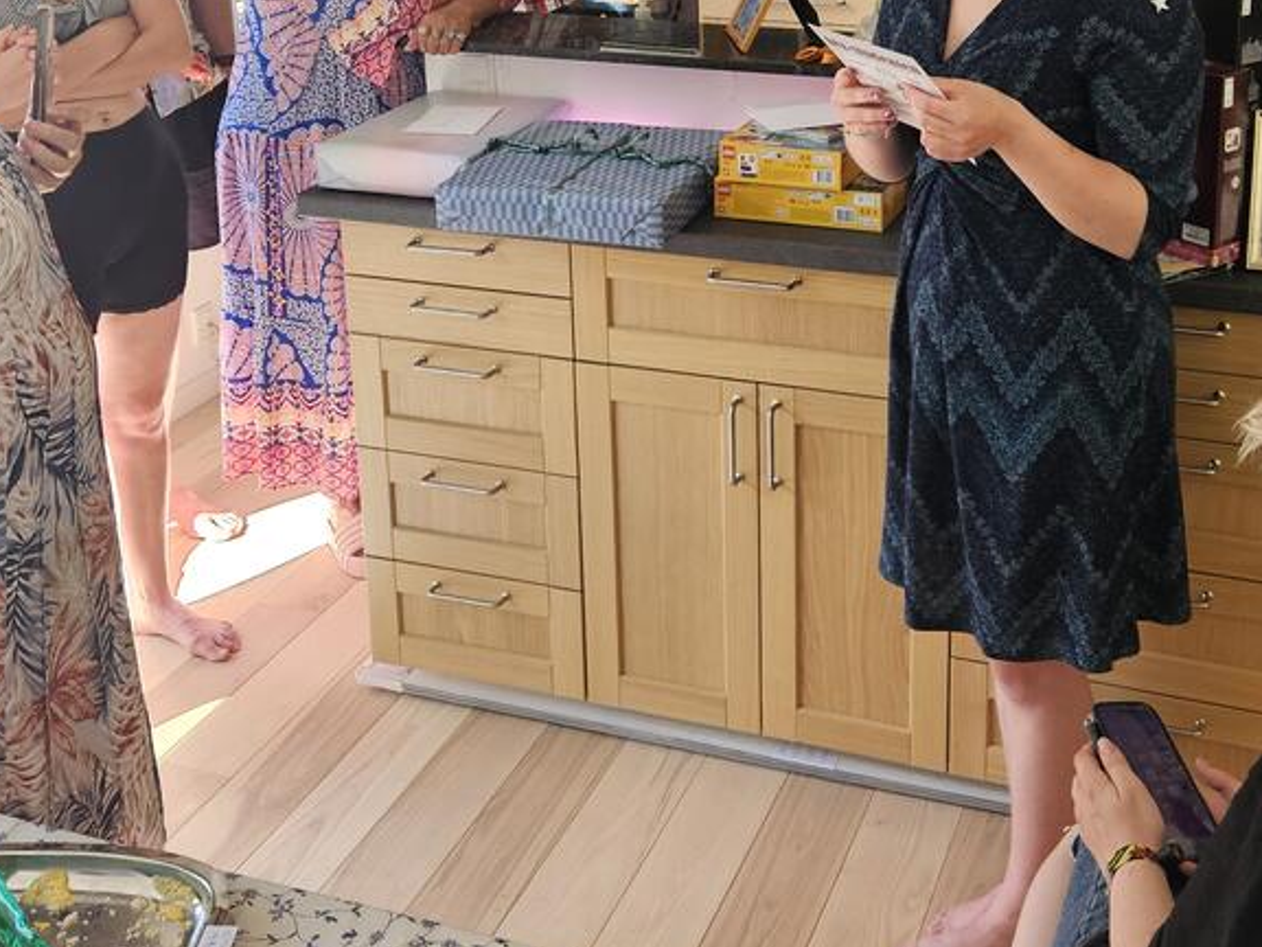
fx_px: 1677
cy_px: 158
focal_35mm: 46
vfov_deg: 30.6
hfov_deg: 41.0
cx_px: 776
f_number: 1.8
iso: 200
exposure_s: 1/359
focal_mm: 5.4
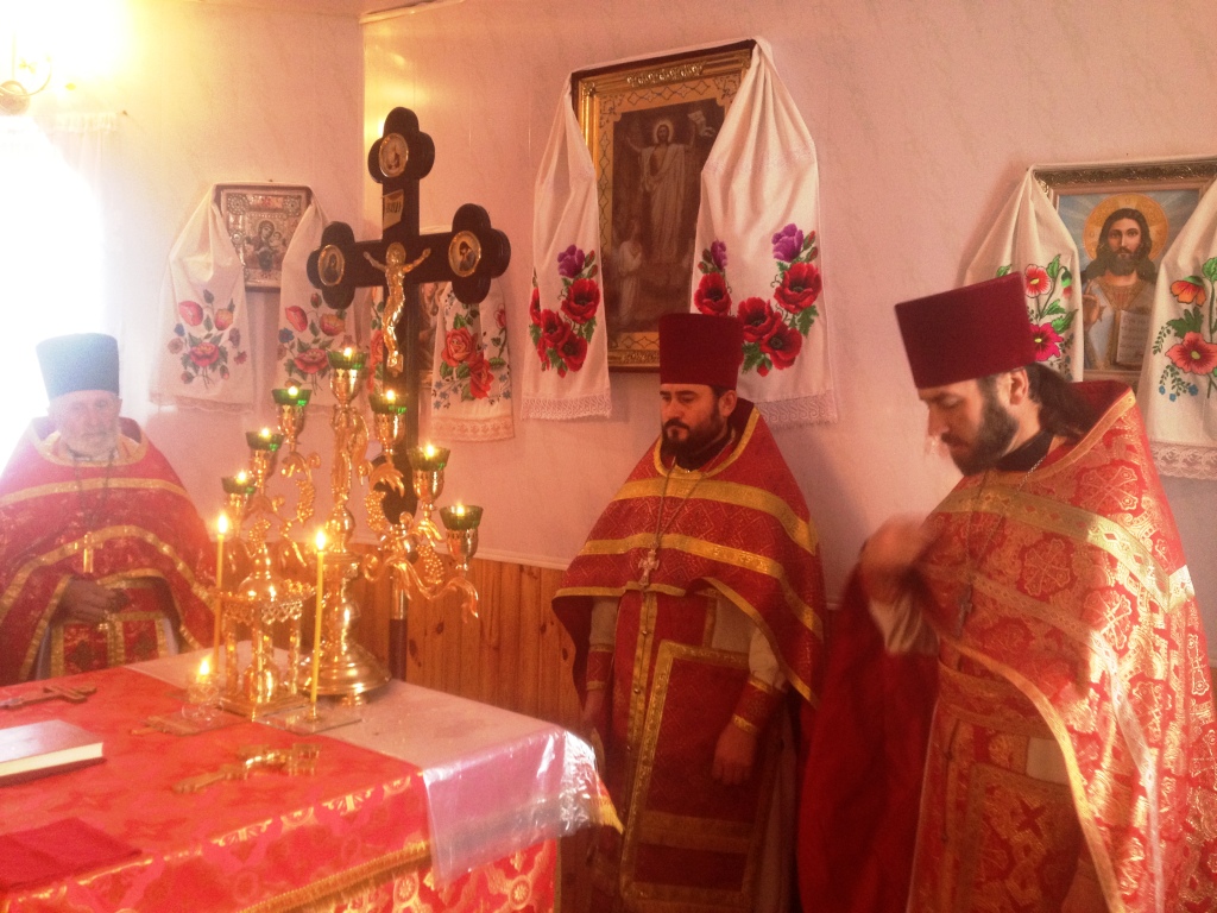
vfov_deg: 40.7
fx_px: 1231
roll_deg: -1.5
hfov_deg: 52.6
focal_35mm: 35
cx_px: 608
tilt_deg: -5.2
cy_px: 456
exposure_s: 1/20
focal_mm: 4.28
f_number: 2.4
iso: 160
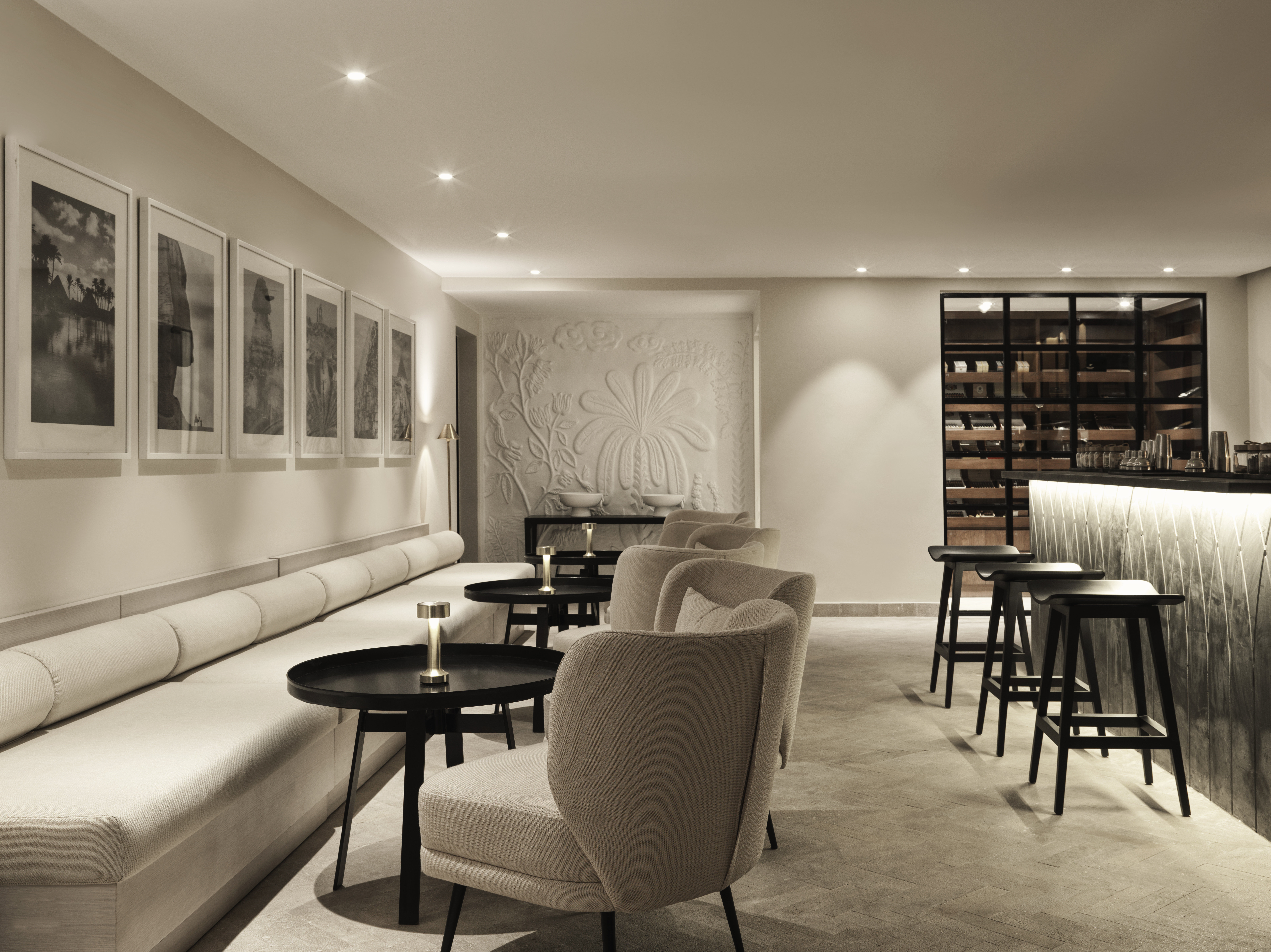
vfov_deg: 40.7
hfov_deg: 52.6
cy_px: 476
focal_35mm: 35
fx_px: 1285
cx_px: 636
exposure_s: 2
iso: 200
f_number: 11
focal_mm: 45
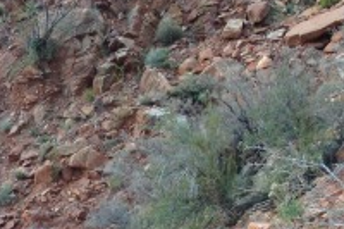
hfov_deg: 17.1
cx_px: -148
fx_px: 1050
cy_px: 405
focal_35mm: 110
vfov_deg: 11.6
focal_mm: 4.12
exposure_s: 1/120
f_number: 2.4
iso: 100
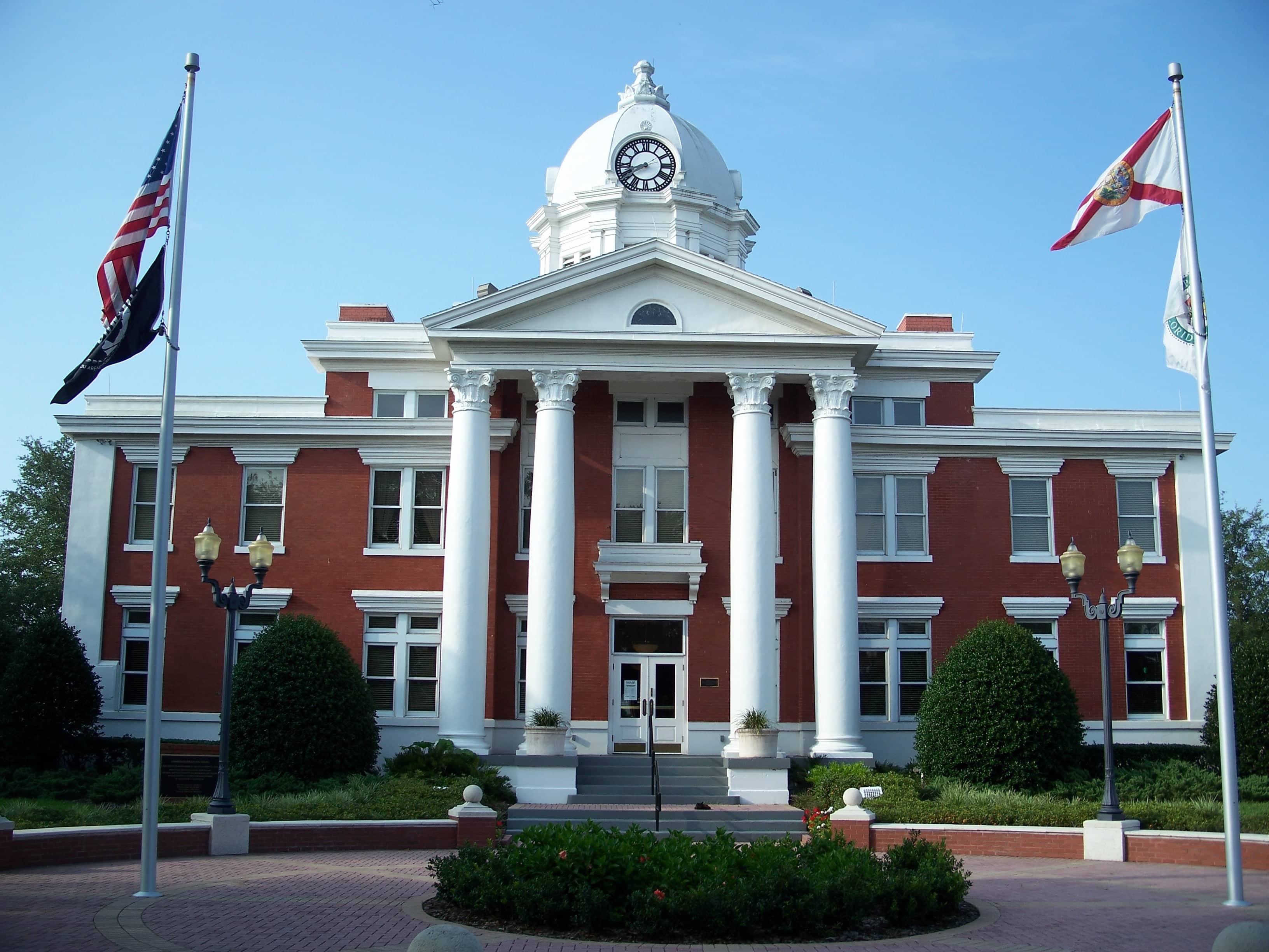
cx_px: 634
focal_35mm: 37
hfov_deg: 50.1
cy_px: 476
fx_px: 1356
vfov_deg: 38.7
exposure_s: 1/500
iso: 64
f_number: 2.8
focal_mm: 7.8
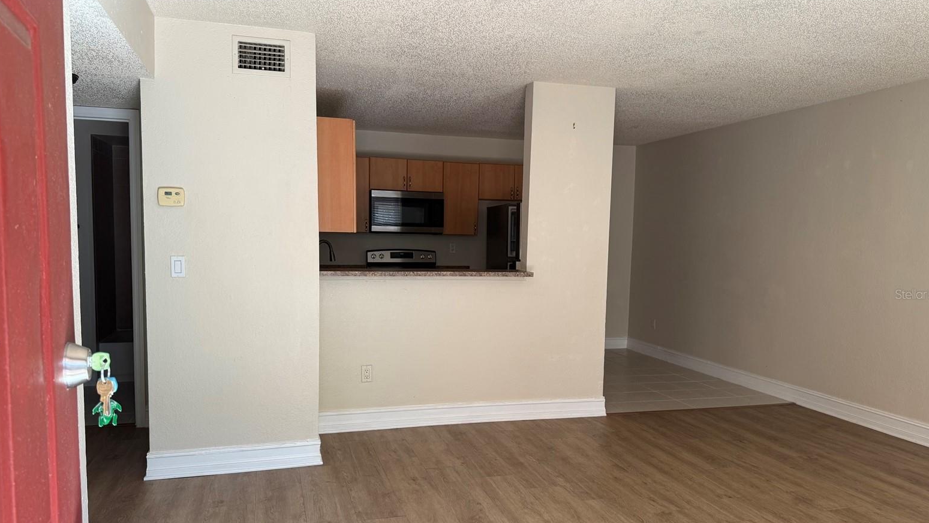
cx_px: 472
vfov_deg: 42.8
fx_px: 665
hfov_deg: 69.8
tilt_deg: -4.4
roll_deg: -0.6
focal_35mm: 27
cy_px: 294
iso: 125
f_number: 1.78
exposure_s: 1/121
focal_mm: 6.76
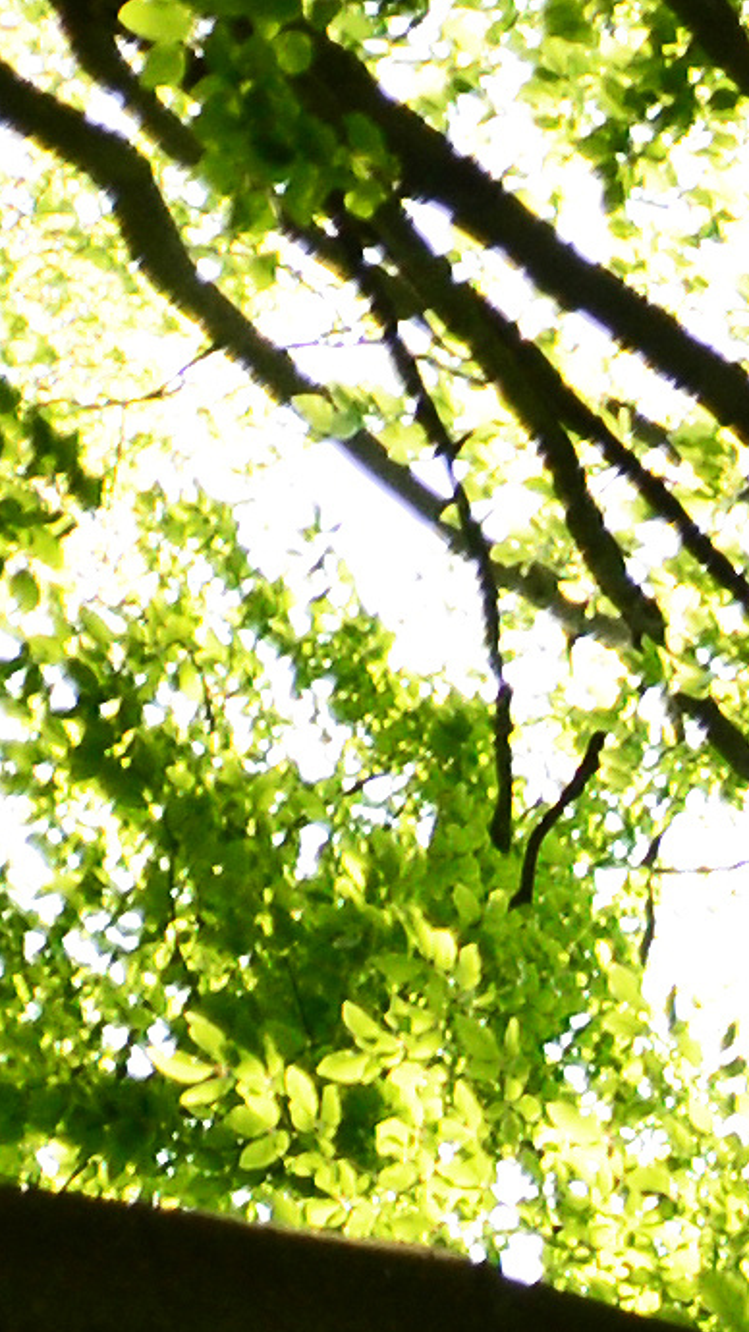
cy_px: 3299
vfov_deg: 12.6
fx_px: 4520
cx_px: 4071
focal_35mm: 128
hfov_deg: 5.7
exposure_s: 1/1600
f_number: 2.8
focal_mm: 14
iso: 400
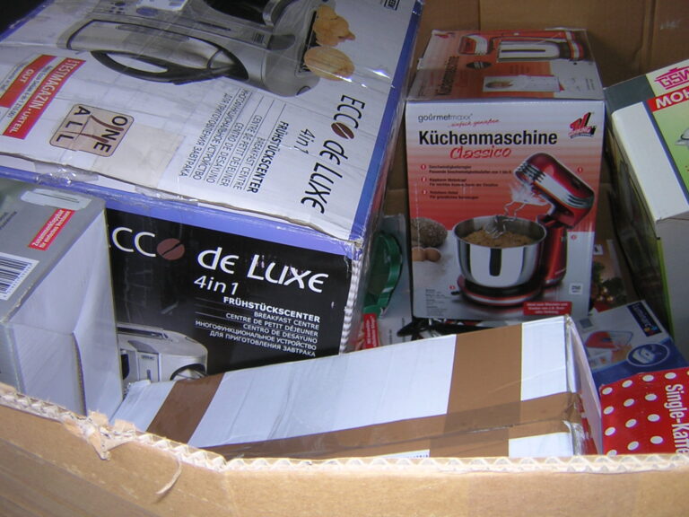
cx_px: 344
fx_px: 717
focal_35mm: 36
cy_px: 258
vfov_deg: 39.7
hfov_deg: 51.4
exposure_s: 1/60.1
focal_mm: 4.7
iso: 100
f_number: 2.6
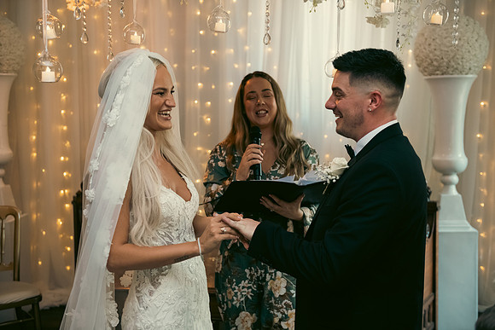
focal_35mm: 48
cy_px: 165
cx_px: 248
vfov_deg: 28.1
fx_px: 660
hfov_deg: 41.1
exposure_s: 1/160
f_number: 3.5
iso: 1250
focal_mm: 48
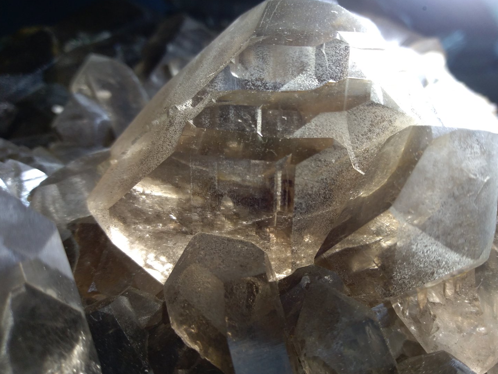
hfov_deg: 61.5
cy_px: 204
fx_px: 417
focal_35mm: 29
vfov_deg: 48.2
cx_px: 274
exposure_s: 1/30
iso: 147
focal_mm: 3.54
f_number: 2
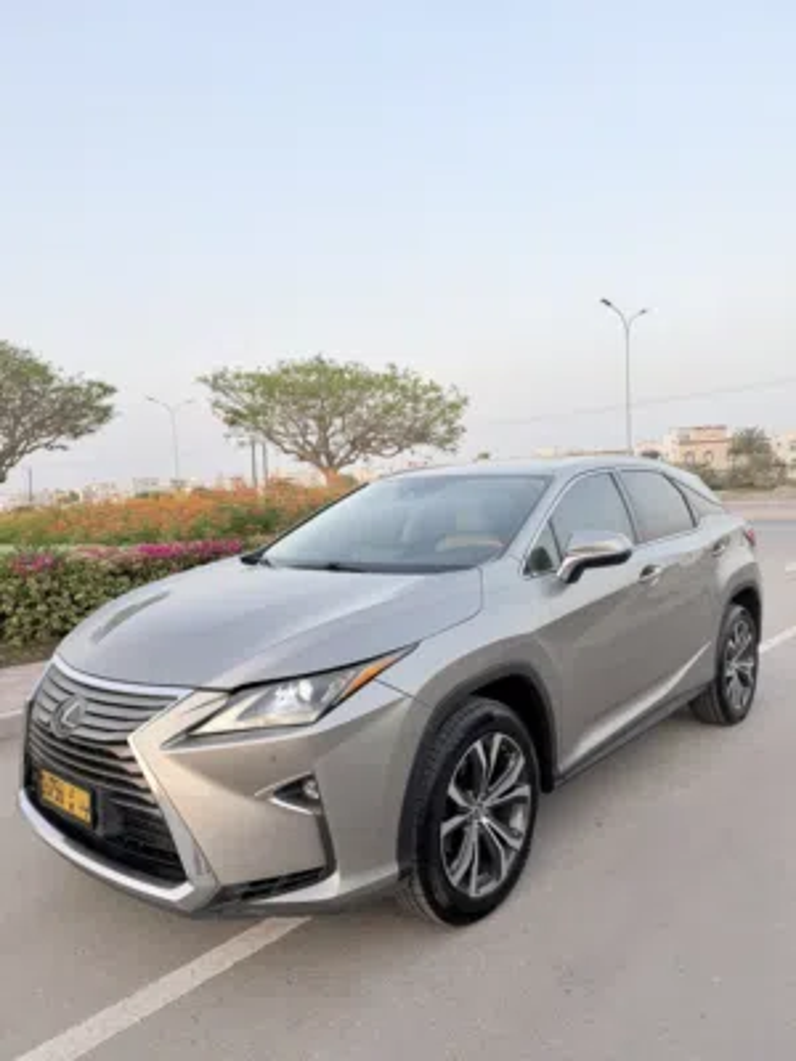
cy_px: 530
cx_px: 398
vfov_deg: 71.6
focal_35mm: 24
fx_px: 736
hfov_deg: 56.8
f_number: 1.78
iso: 80
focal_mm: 6.76
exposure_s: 1/459
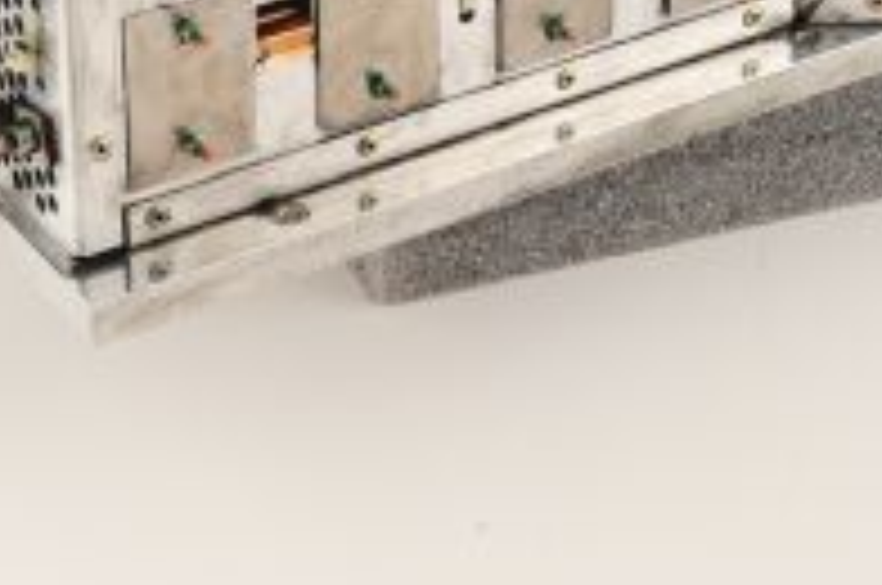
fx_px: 3742
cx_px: 544
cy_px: -272
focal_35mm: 153
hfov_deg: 13.4
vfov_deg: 8.7
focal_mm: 50
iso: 1600
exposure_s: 1/125
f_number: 13
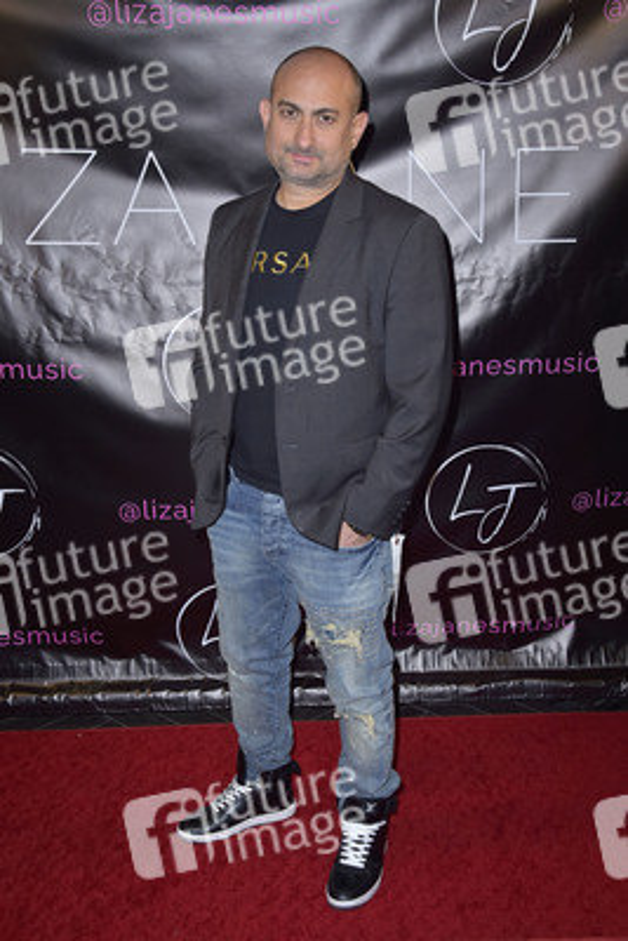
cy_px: 470
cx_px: 314
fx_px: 1150
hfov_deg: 30.5
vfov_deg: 44.5
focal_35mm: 44
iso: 400
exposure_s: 1/250
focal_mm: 44
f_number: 7.1
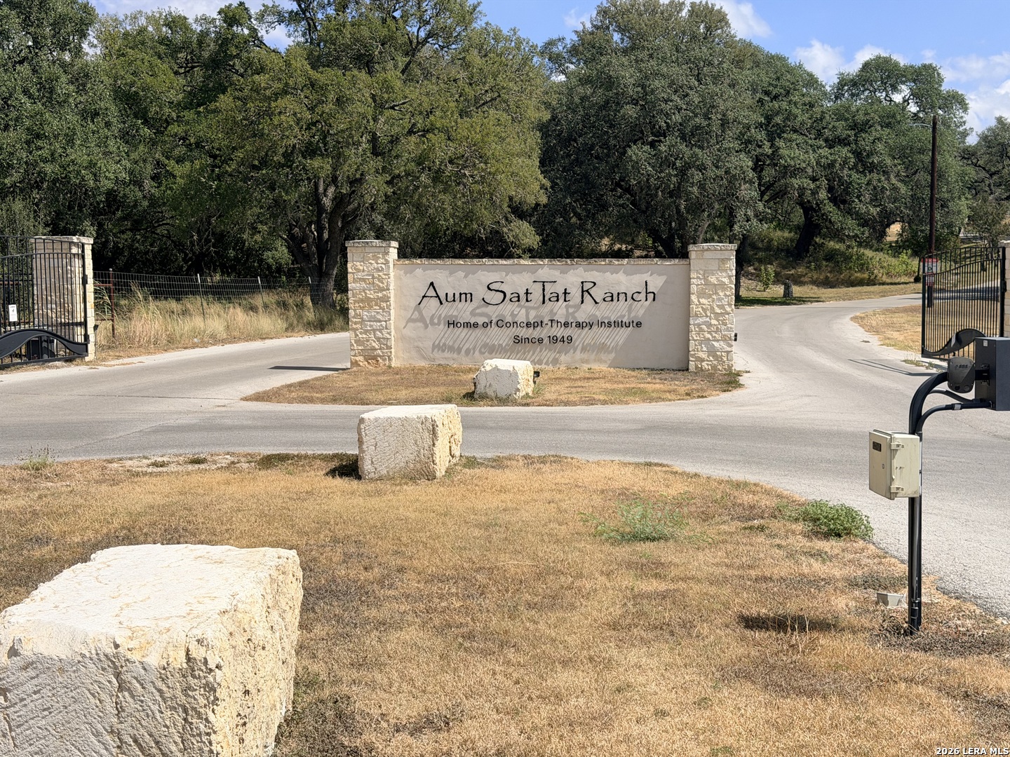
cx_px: 505
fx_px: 1401
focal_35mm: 48
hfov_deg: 39.7
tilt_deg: -2.7
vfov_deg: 30.3
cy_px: 378
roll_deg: +0.4
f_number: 1.78
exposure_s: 1/7143
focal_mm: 6.76
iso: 64
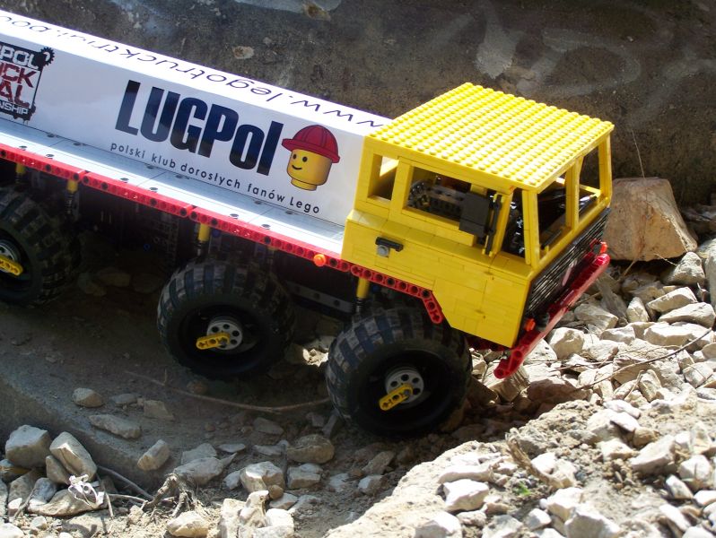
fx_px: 1387
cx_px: 358
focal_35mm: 67
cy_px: 269
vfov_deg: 22.0
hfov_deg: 28.9
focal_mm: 11.1
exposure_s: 1/400
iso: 80
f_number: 3.2
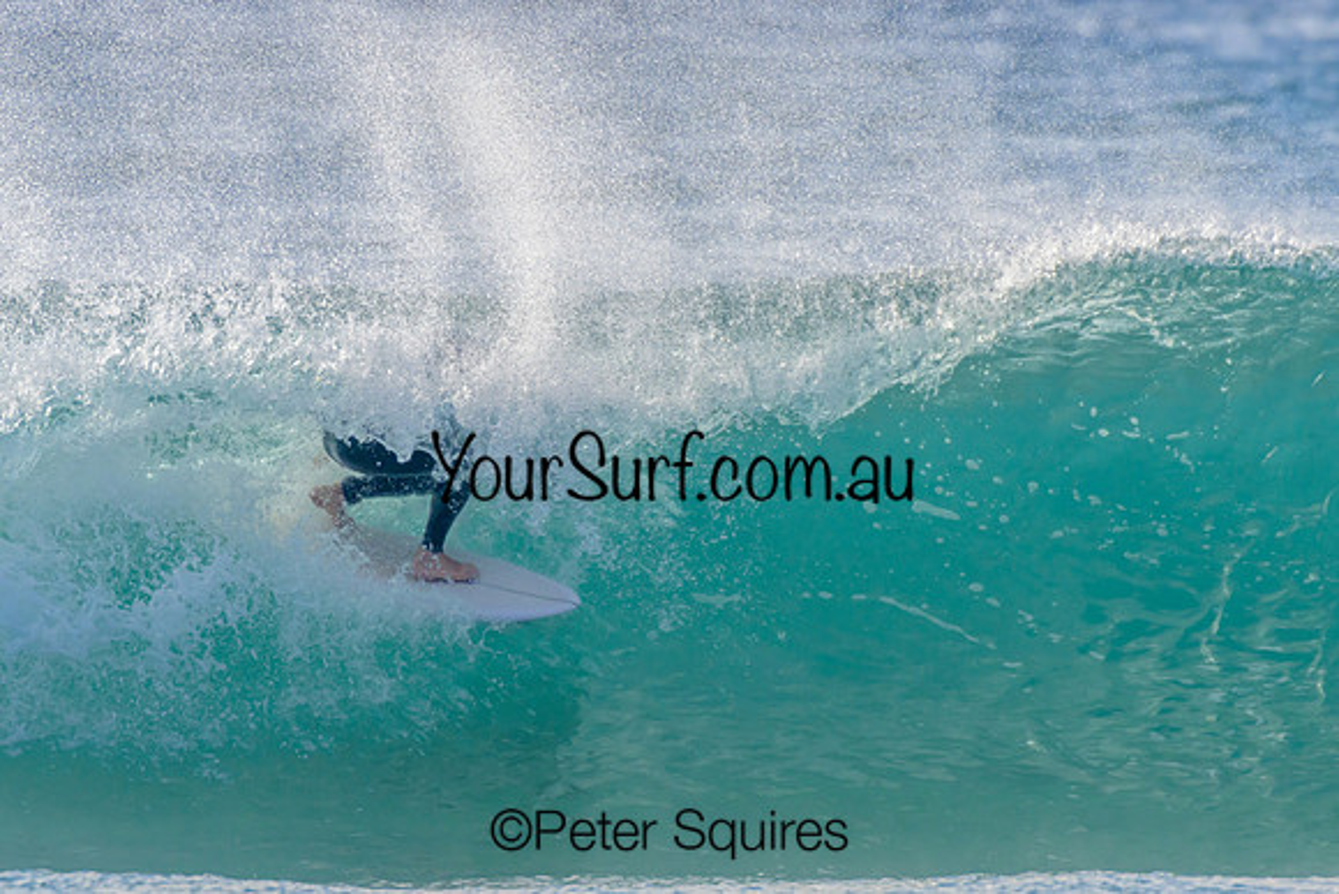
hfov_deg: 2.4
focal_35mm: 850
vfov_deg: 1.6
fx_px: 31621
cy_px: 447
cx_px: 670
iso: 1250
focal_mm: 850
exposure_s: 1/2000
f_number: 11
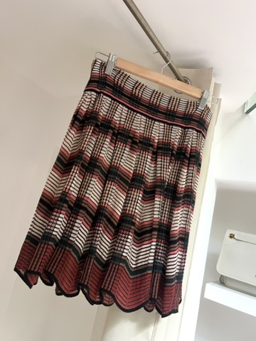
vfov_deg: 67.3
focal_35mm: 26
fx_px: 256
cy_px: 170
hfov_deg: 53.1
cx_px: 128
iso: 500
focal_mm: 5.7
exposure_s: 1/60
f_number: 1.5
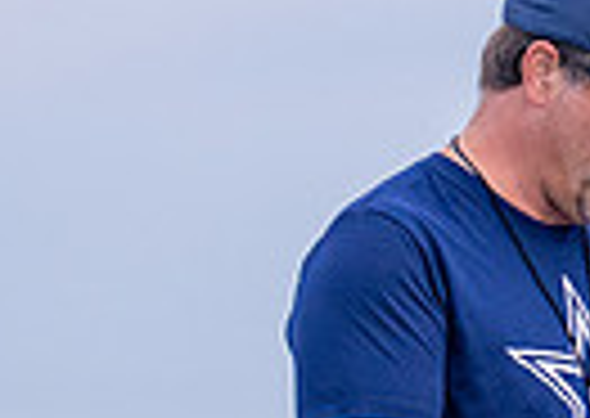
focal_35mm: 1271
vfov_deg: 1.1
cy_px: 707
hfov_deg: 1.6
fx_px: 21254
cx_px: 1043
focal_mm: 200
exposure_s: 1/3200
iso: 500
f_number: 2.8
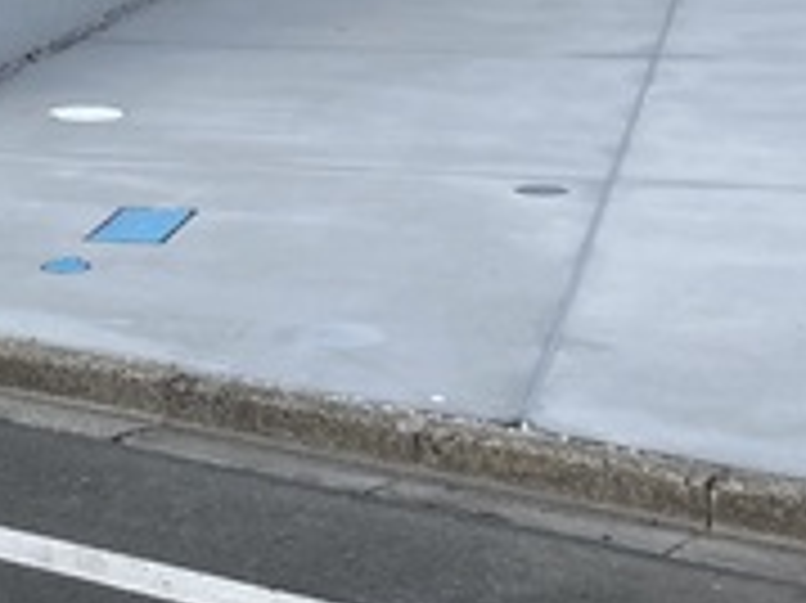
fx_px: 2327
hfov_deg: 18.6
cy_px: -297
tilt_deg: +3.9
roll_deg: +2.2
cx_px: -176
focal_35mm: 100
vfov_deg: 13.9
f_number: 1.8
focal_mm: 3.99
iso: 20
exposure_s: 1/759
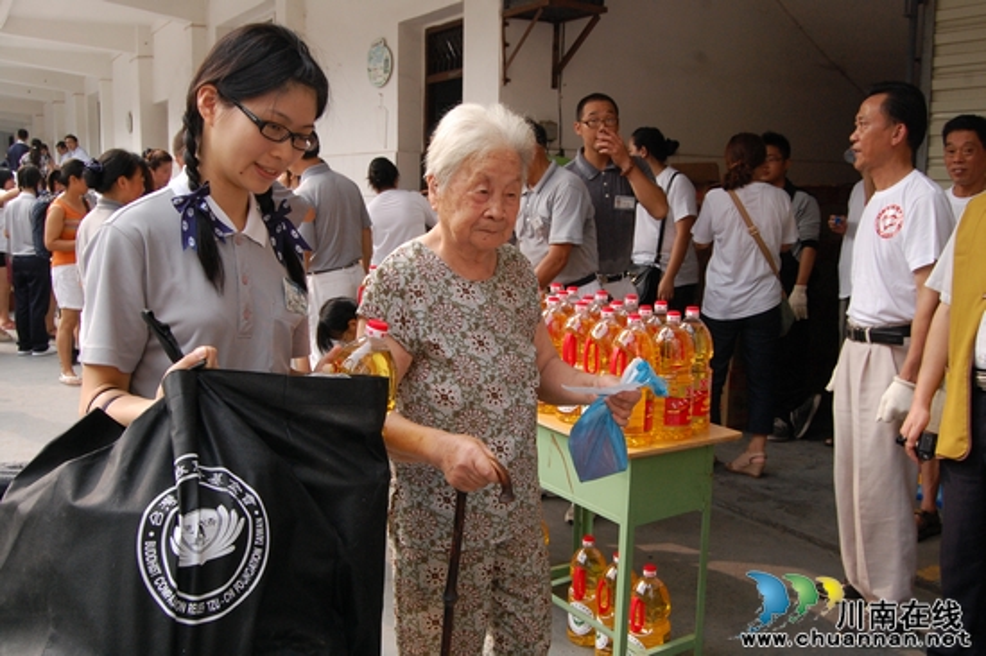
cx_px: 493
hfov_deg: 57.3
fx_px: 903
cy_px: 328
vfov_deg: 39.9
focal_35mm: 33
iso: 800
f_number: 8
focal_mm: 22
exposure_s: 1/250
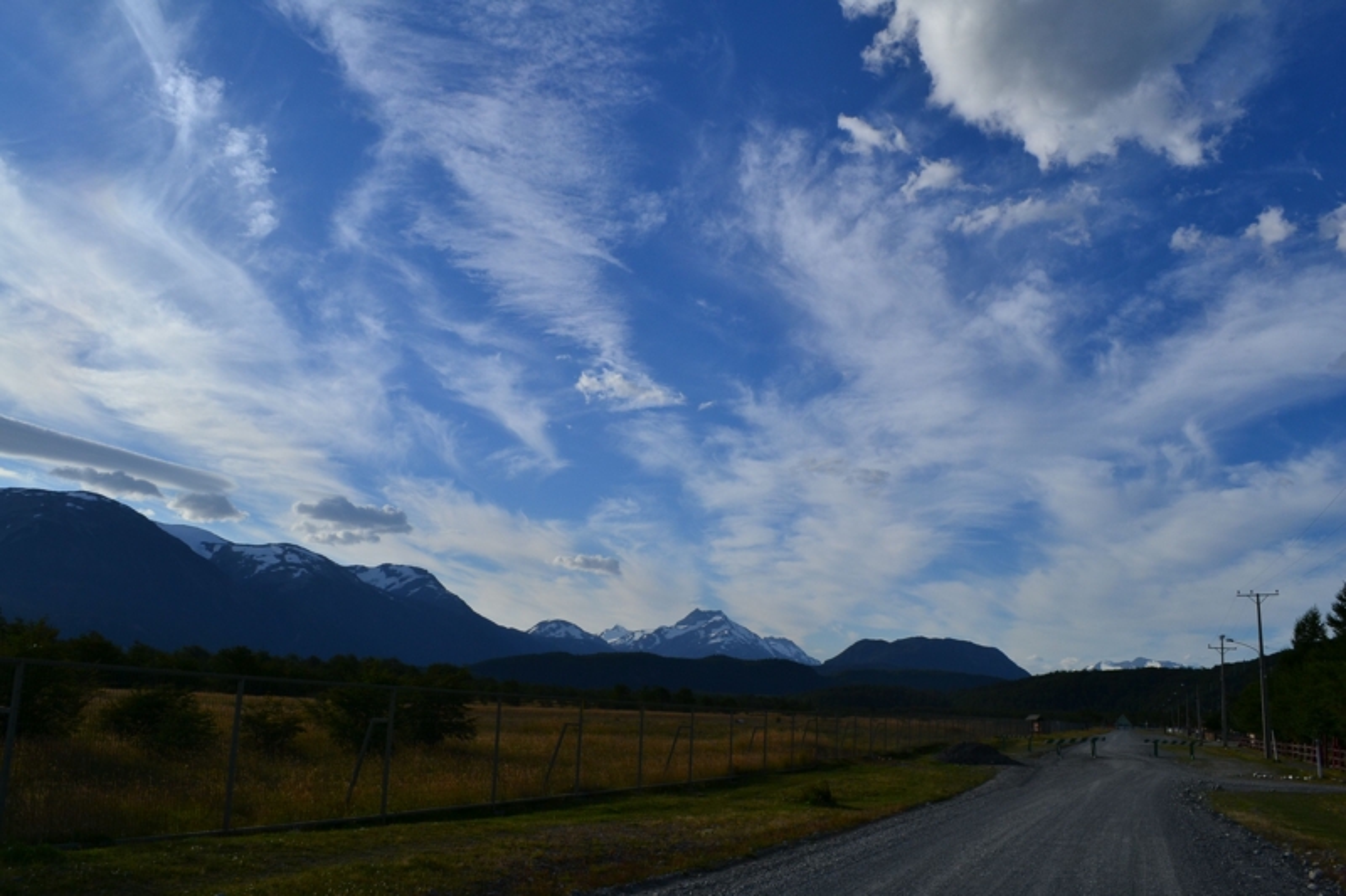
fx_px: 1009
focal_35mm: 27
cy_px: 448
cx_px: 673
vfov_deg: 47.9
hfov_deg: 67.4
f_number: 10
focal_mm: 18
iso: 200
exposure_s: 1/640
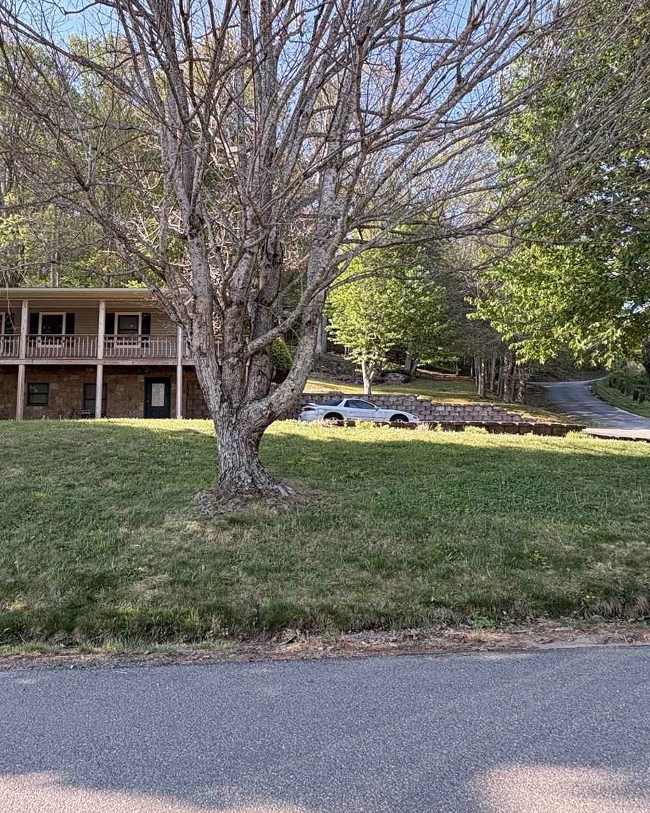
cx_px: 218
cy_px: 388
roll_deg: -0.6
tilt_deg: +7.8
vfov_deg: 70.2
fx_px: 577
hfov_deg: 57.5
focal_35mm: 24
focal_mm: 2.22
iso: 40
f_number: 2.2
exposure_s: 1/186
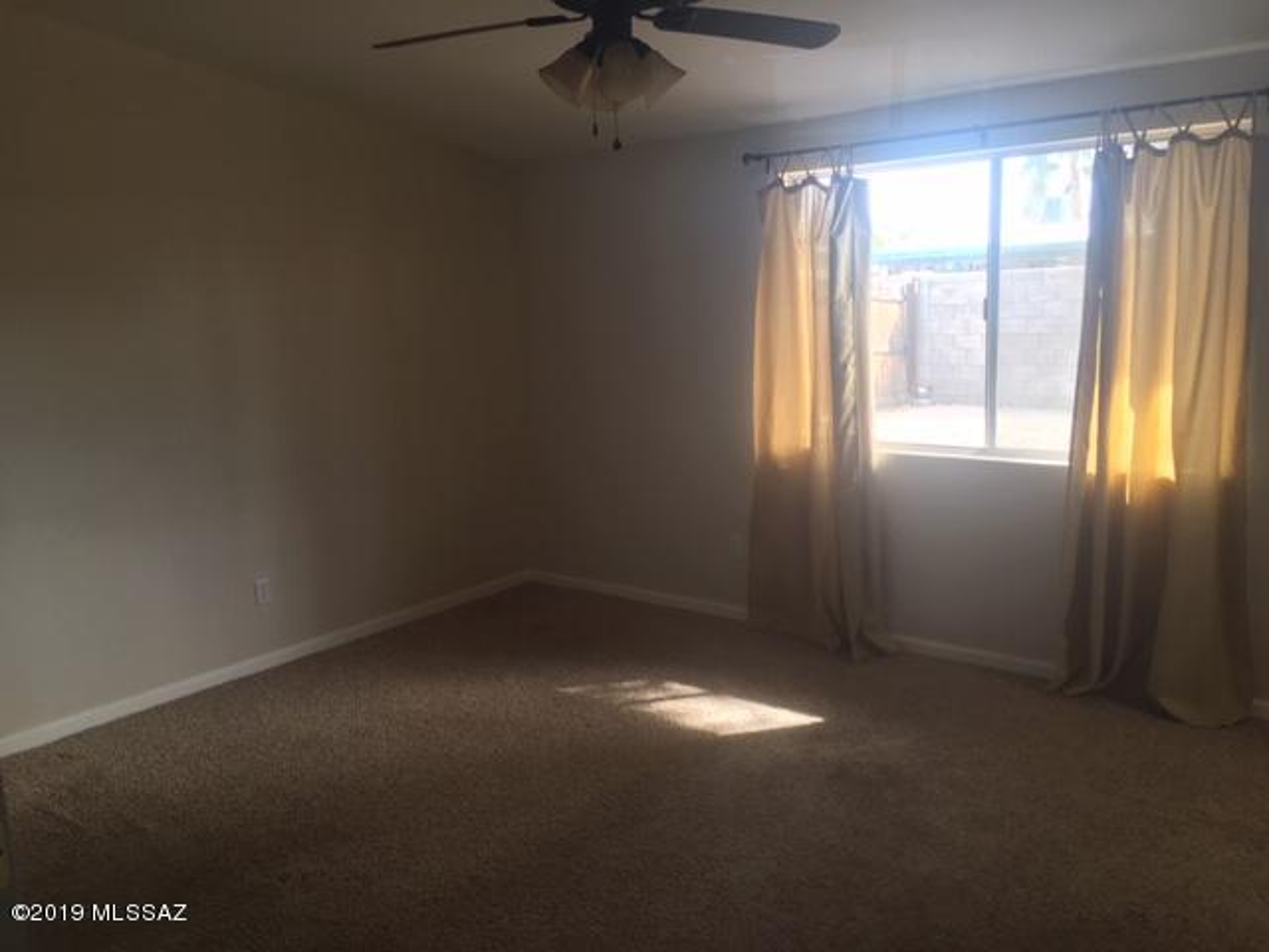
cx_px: 634
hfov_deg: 61.7
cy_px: 476
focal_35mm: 29
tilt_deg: -8.5
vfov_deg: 48.2
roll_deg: +2.4
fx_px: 1063
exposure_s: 1/40
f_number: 2.2
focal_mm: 4.15
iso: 32
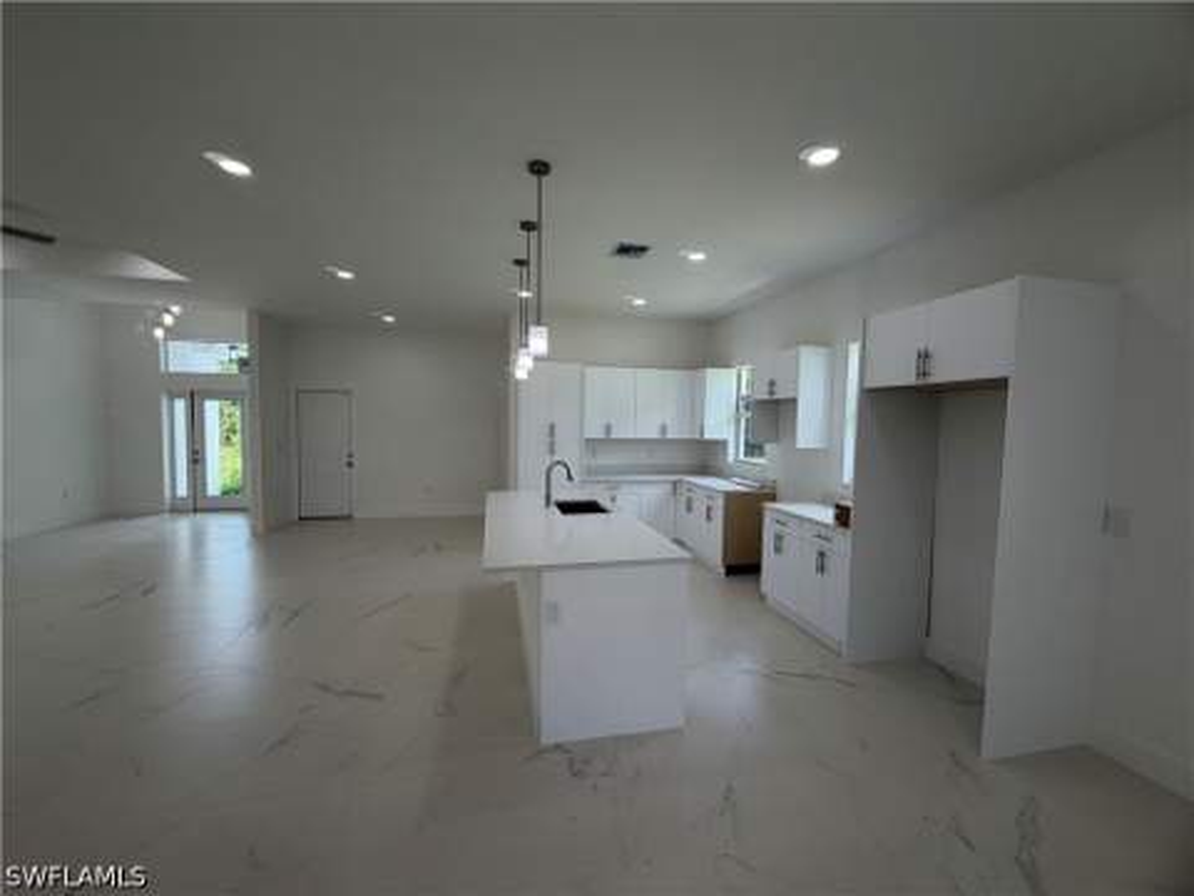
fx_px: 483
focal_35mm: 14
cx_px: 597
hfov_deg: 102.1
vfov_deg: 85.7
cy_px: 448
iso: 50
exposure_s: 1/133
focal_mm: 2.22
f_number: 2.2
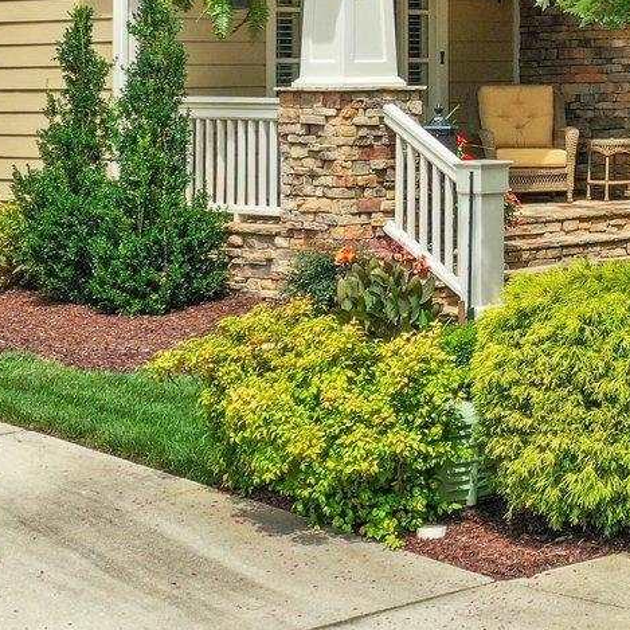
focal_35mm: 104
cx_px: 994
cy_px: 2
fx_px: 2141
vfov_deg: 16.4
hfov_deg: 15.3
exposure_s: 1/320
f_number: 5.6
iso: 100
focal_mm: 10.26
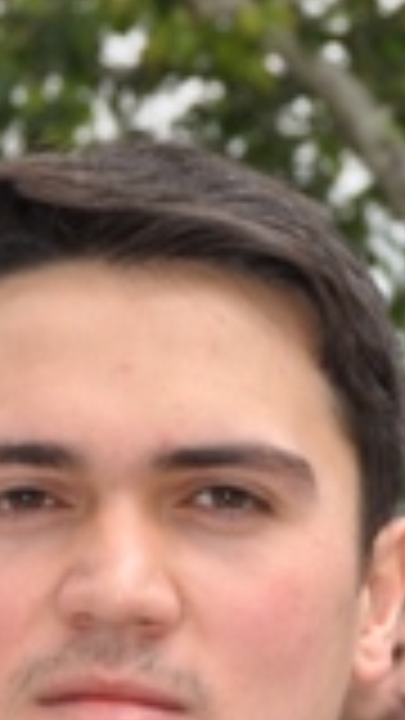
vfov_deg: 10.7
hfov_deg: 6.1
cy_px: 896
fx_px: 3770
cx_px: 225
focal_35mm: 197
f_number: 7.1
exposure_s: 1/200
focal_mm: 45
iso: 200
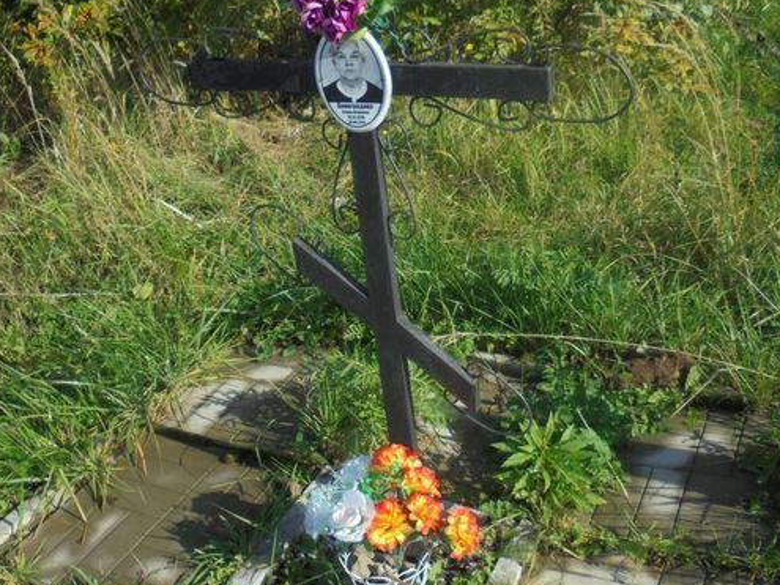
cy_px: 260
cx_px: 468
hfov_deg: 44.6
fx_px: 946
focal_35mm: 42
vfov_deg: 34.3
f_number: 3.5
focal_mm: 4.6
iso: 100
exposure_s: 1/320
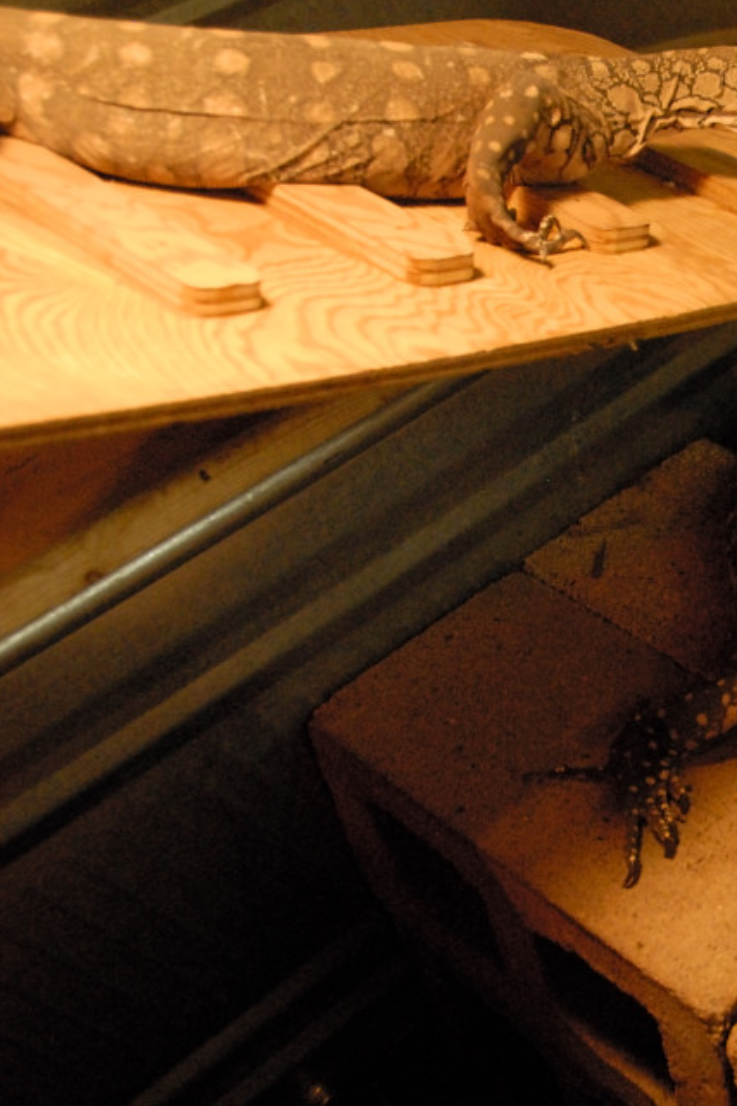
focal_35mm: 59
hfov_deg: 21.7
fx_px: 1813
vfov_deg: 33.9
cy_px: 554
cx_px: 830
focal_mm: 26
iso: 1600
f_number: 4
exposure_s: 1/45
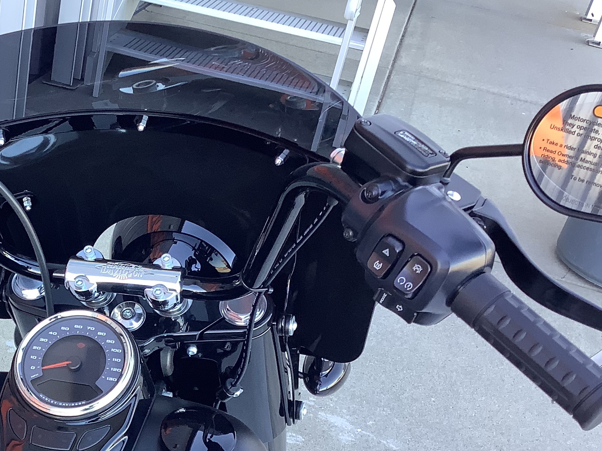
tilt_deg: -32.8
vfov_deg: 25.2
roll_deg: -10.4
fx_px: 991
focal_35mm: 57
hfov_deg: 32.2
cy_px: 360
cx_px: 63
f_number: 2.4
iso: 80
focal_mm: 3.3
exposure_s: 1/120
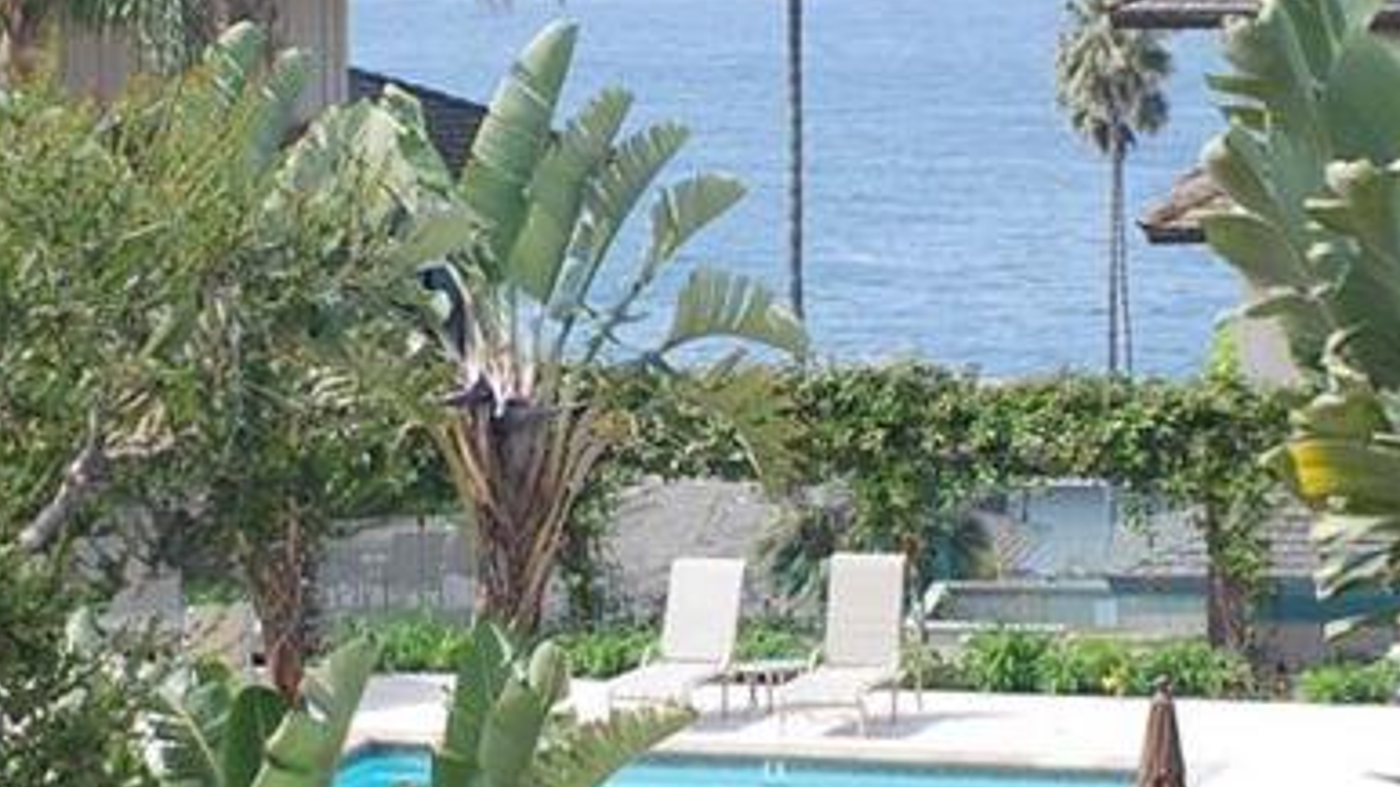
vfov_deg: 5.6
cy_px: 328
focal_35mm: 217
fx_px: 8054
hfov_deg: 9.9
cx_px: 591
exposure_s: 1/200
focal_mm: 52
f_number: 7.1
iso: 100
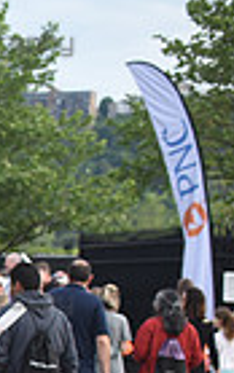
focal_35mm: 149
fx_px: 1519
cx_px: -352
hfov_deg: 8.0
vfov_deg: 13.6
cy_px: 471
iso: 640
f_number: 5
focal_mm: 35
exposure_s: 1/400
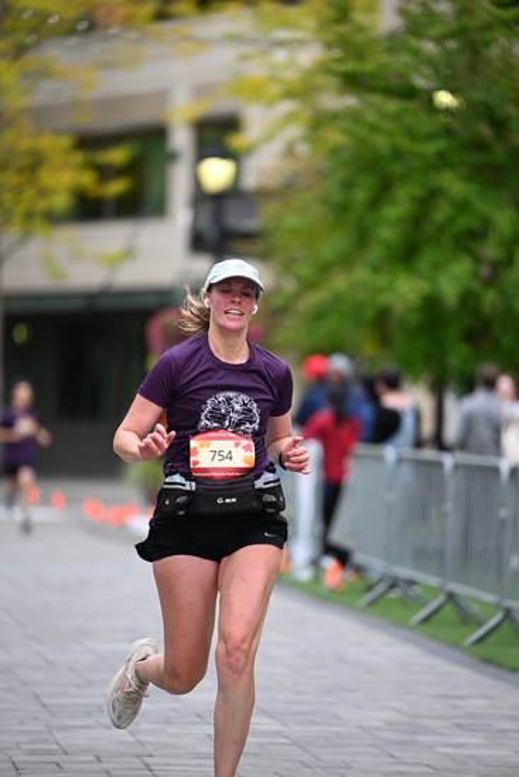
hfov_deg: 6.9
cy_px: 388
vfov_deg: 10.3
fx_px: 4322
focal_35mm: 200
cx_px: 260
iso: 640
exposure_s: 1/2000
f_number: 2.8
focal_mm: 200
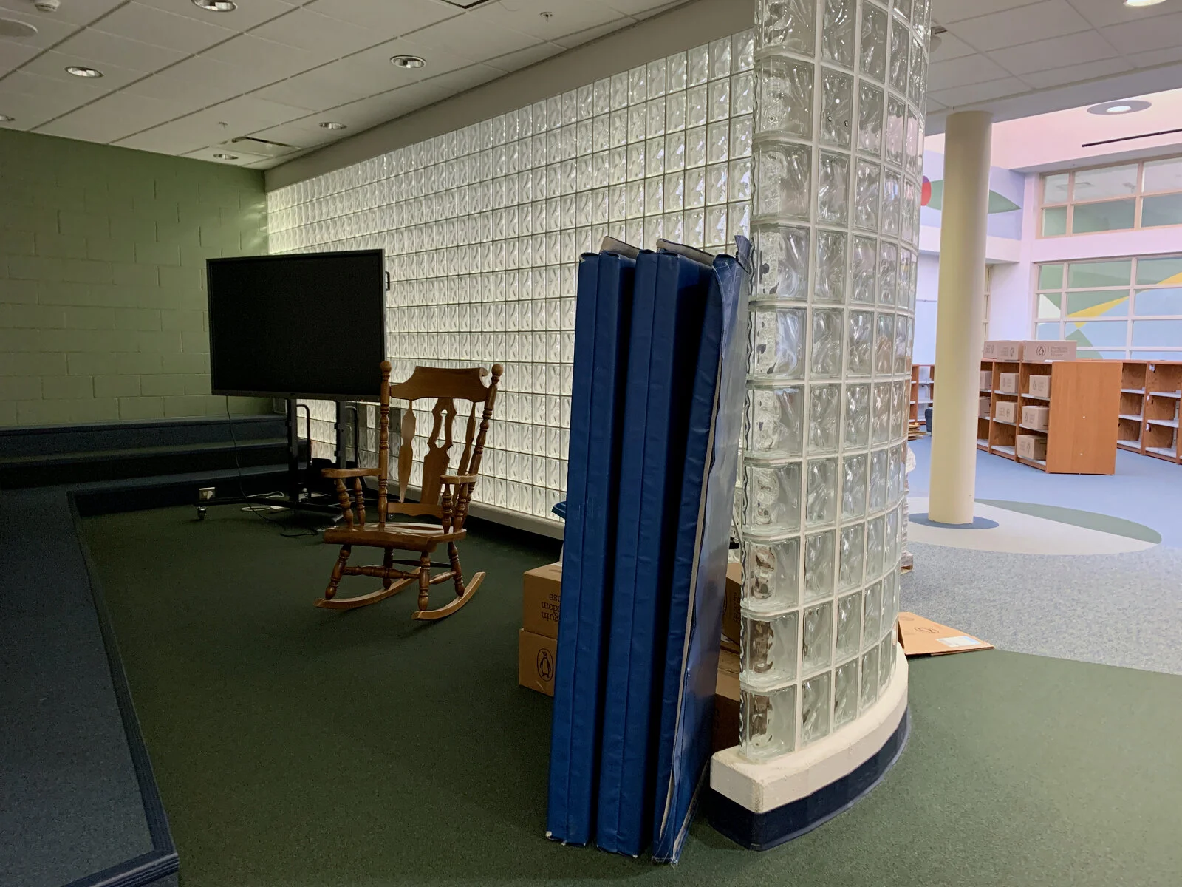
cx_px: 591
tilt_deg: -6.3
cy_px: 444
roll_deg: -0.6
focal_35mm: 26
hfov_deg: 67.3
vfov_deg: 53.1
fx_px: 888
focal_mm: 4.25
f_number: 1.8
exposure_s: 1/40
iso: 250
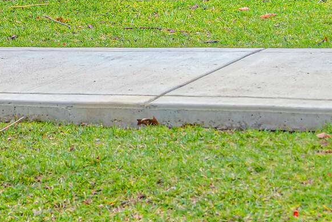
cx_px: -219
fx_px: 1863
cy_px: -177
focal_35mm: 202
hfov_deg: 9.8
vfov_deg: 6.6
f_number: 4.5
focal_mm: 39
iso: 200
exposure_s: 1/250
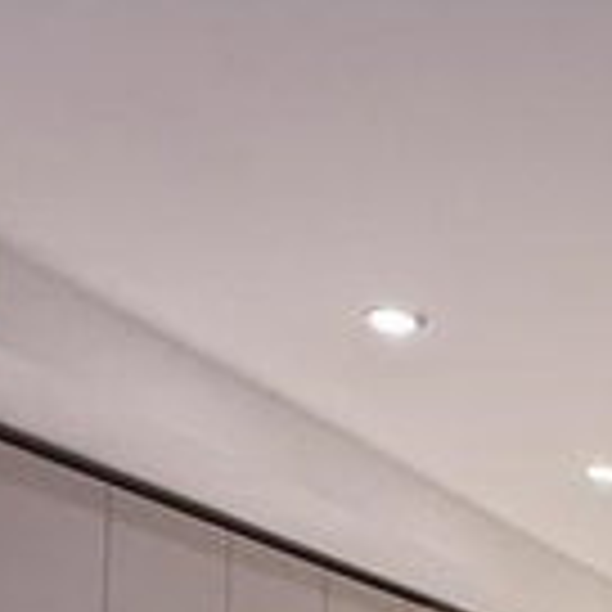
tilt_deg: +3.0
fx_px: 1460
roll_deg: -0.2
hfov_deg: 20.7
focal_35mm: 73
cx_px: 882
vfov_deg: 20.8
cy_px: 864
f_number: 2.2
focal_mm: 2.22
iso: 320
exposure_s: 1/120
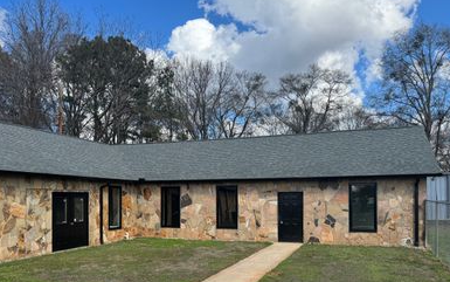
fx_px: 405
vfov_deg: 37.8
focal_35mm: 33
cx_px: 210
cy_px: 195
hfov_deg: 58.1
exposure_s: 1/2959
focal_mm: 6.76
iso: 80
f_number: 1.78
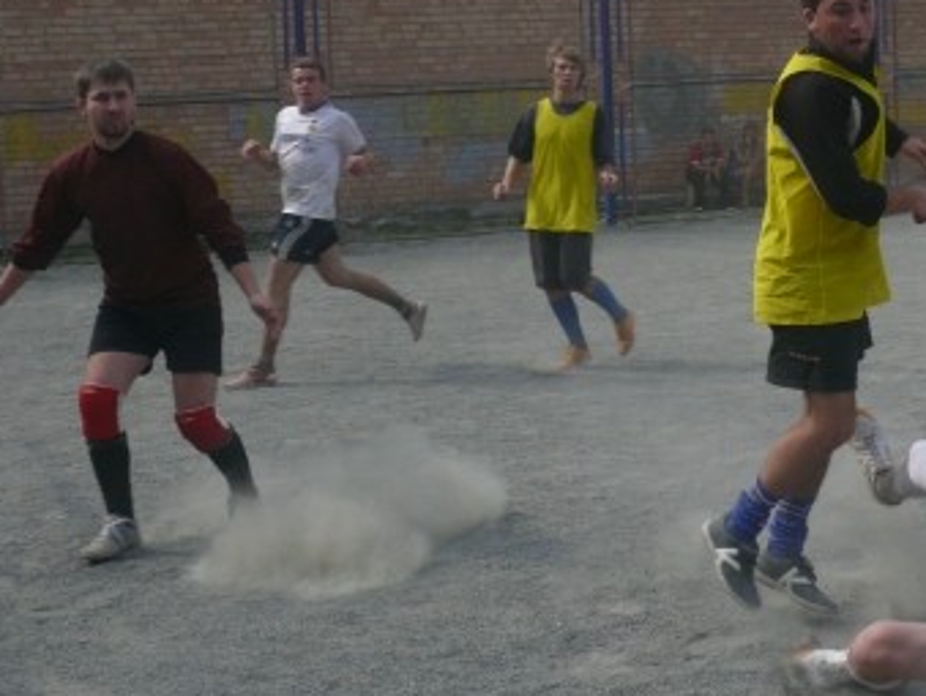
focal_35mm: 66
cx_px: 658
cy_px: 314
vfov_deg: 22.3
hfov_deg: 29.0
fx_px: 1767
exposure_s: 1/400
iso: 100
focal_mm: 8.1
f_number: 6.3
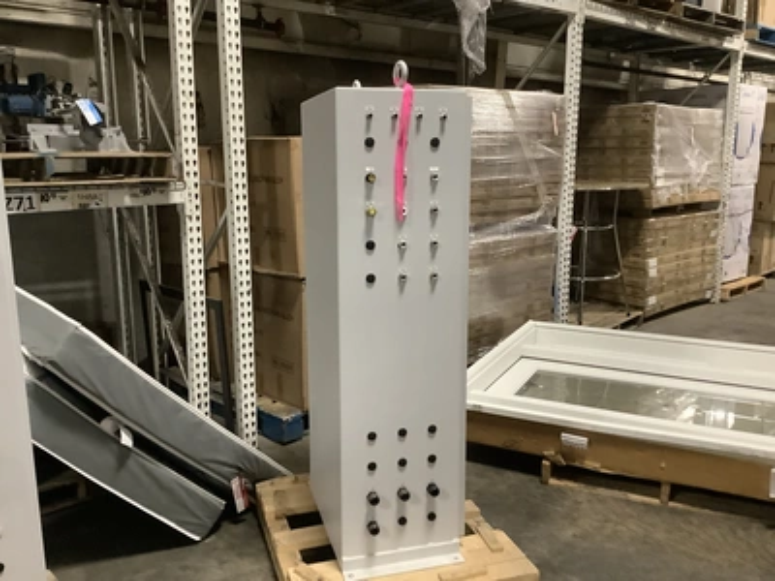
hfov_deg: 58.4
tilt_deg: -13.1
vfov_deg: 45.4
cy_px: 290
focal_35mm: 31
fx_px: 694
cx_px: 388
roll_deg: -0.5
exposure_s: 1/33
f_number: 2.4
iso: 400
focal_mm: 3.3
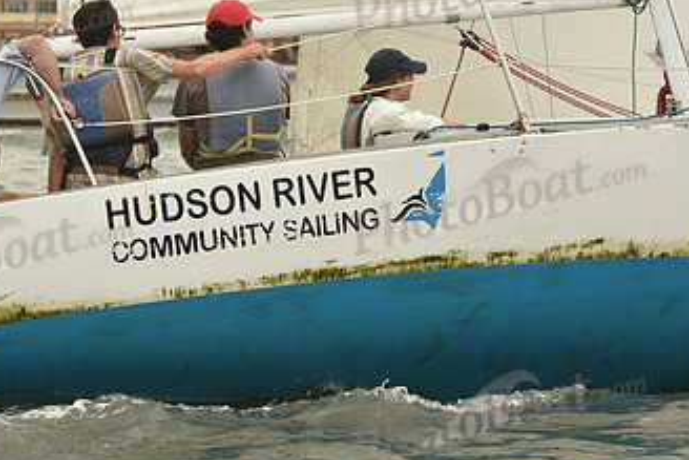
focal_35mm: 205
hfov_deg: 10.0
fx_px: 3925
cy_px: 121
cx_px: 244
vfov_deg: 6.7
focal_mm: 116
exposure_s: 1/1250
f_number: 6.3
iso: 320
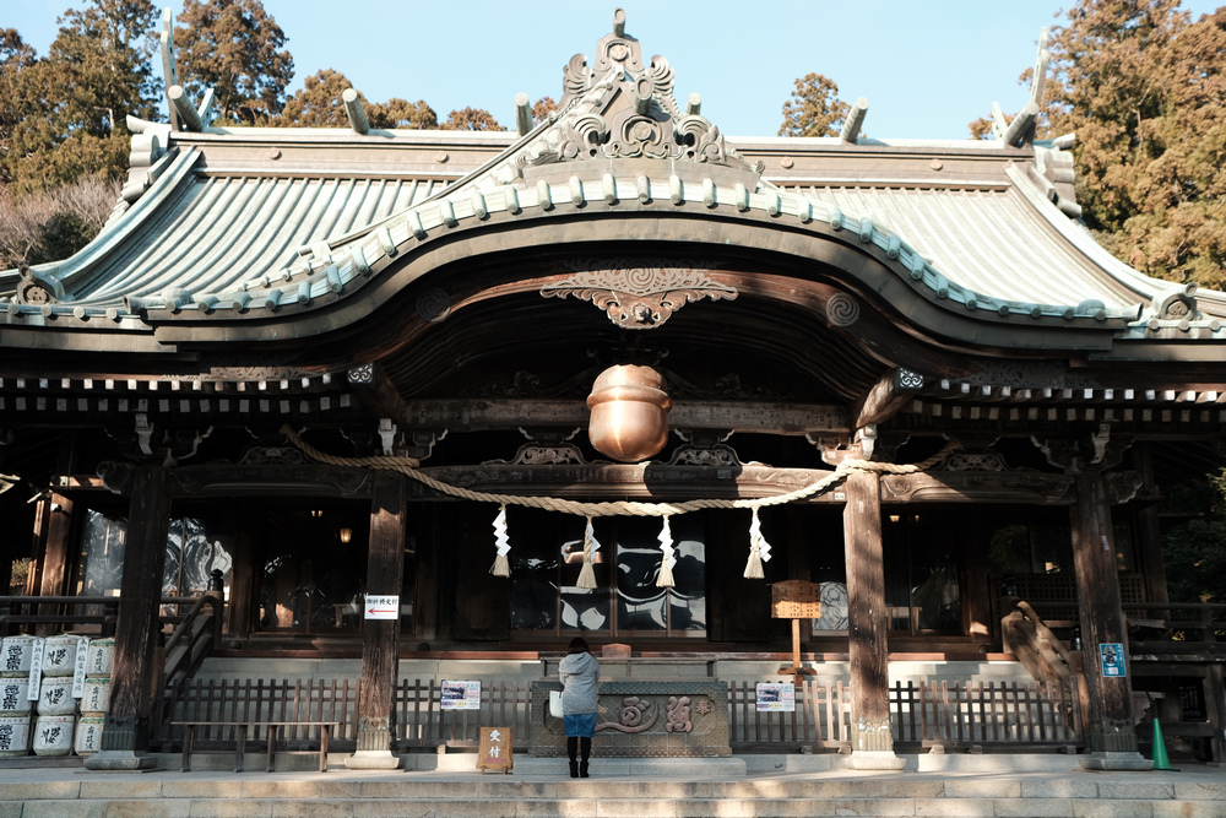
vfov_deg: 37.9
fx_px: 1192
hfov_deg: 54.4
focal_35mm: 35
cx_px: 613
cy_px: 409
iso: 200
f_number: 4
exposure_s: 1/250
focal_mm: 23
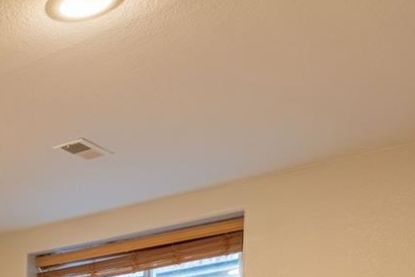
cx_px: -177
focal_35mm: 61
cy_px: 443
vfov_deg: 18.9
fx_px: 703
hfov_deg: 26.0
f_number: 6.3
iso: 640
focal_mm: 16
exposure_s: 1/250
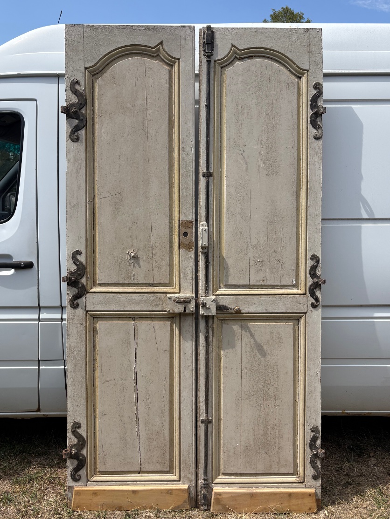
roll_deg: -2.6
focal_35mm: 28
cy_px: 255
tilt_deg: -8.2
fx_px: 420
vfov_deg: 63.4
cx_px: 195
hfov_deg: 49.8
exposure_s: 1/3623
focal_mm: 5.96
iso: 50
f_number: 1.6
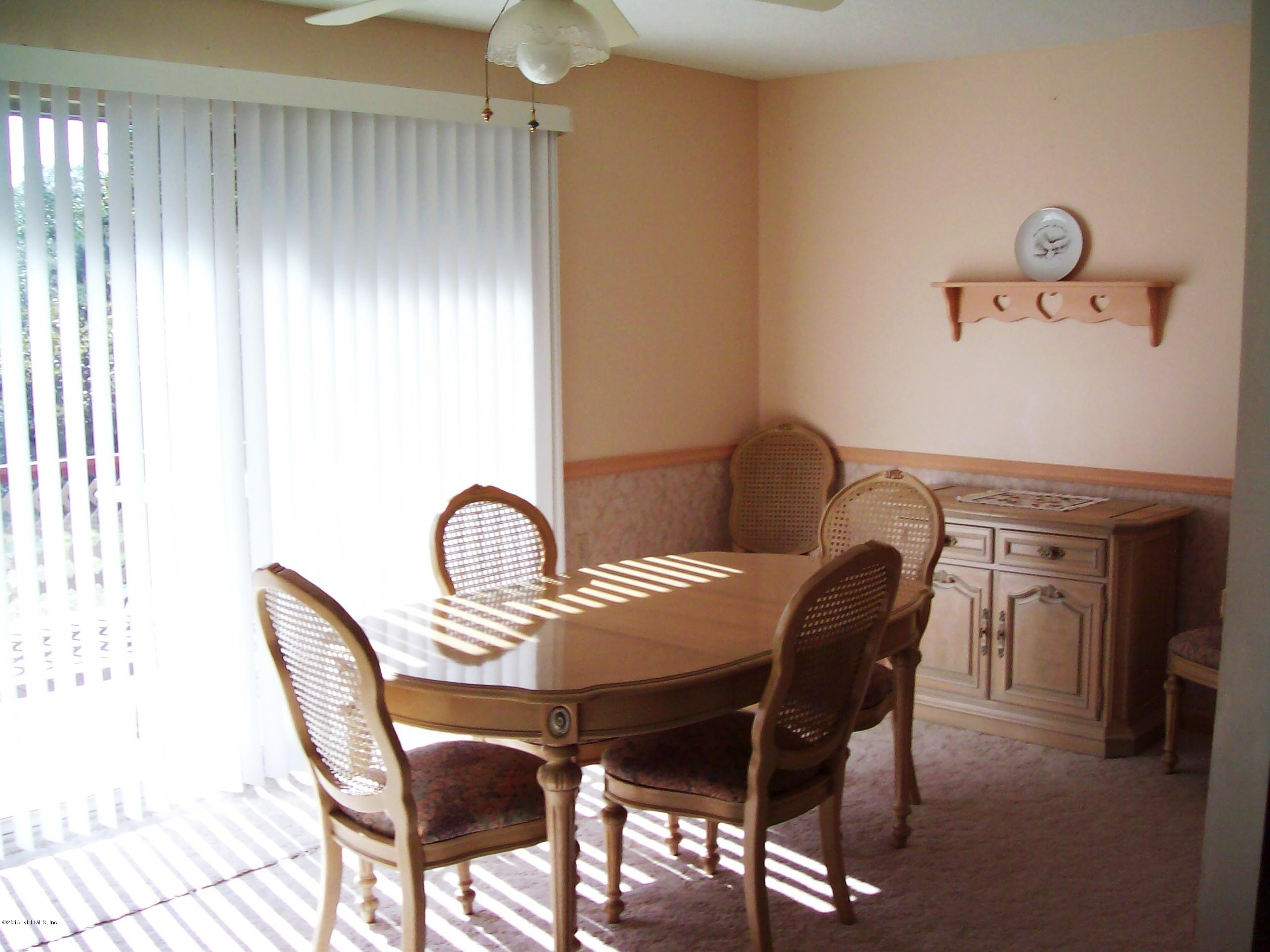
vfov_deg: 39.6
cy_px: 476
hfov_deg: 51.4
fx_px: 1321
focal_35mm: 36
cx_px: 635
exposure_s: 1/123
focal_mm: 6
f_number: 2.7
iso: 80
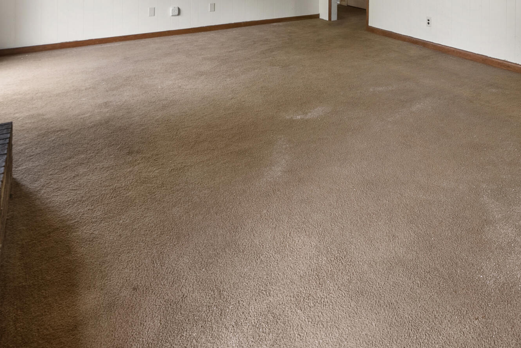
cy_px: 1
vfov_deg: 41.7
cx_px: 374
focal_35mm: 27
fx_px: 391
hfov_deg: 64.3
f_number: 7.1
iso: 250
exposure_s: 1/4
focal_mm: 12
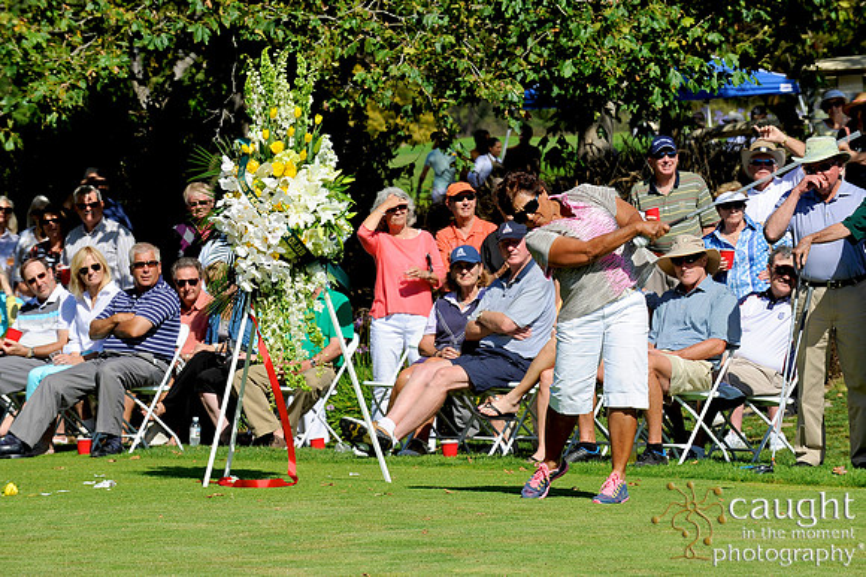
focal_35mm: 190
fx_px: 4568
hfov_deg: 10.8
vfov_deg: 7.2
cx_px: 433
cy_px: 288
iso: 200
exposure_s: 1/320
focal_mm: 190
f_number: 11
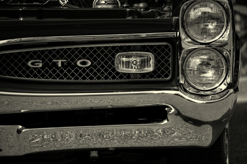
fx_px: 1387
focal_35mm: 202
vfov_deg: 6.8
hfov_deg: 10.2
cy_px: 82
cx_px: 124
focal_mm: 135
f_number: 5
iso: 250
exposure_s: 1/1250
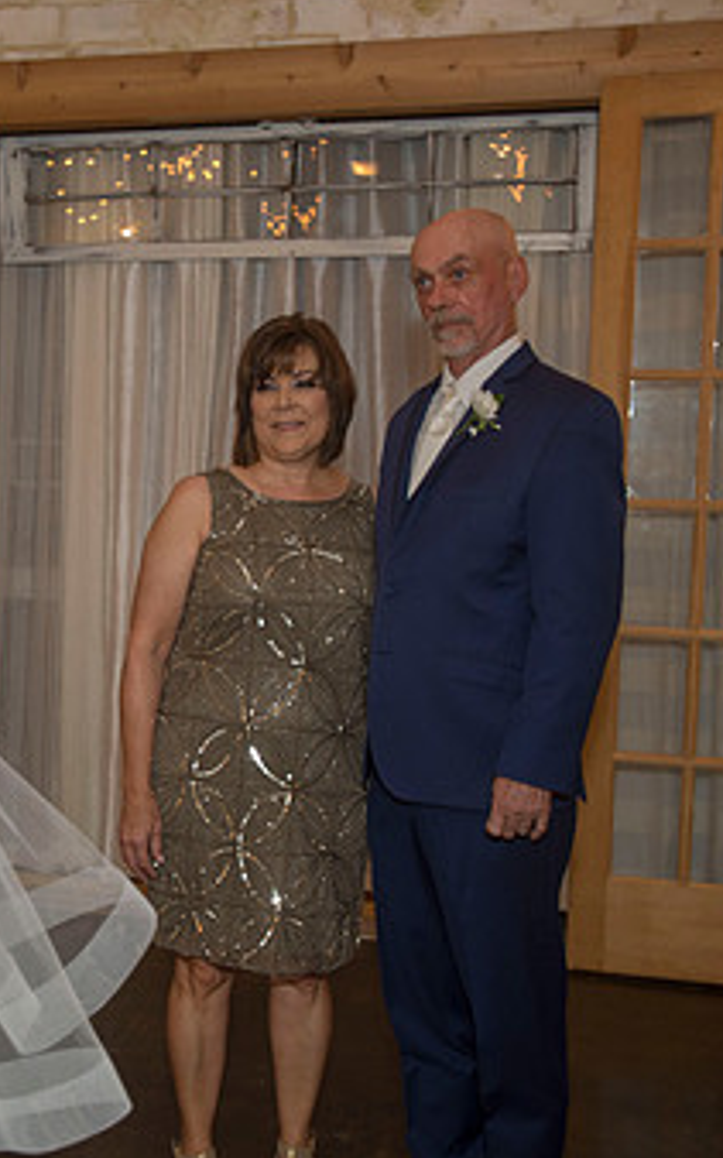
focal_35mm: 49
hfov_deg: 25.6
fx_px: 1546
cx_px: 99
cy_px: 589
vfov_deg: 41.1
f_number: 2.8
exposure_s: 1/80
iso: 640
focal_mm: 28
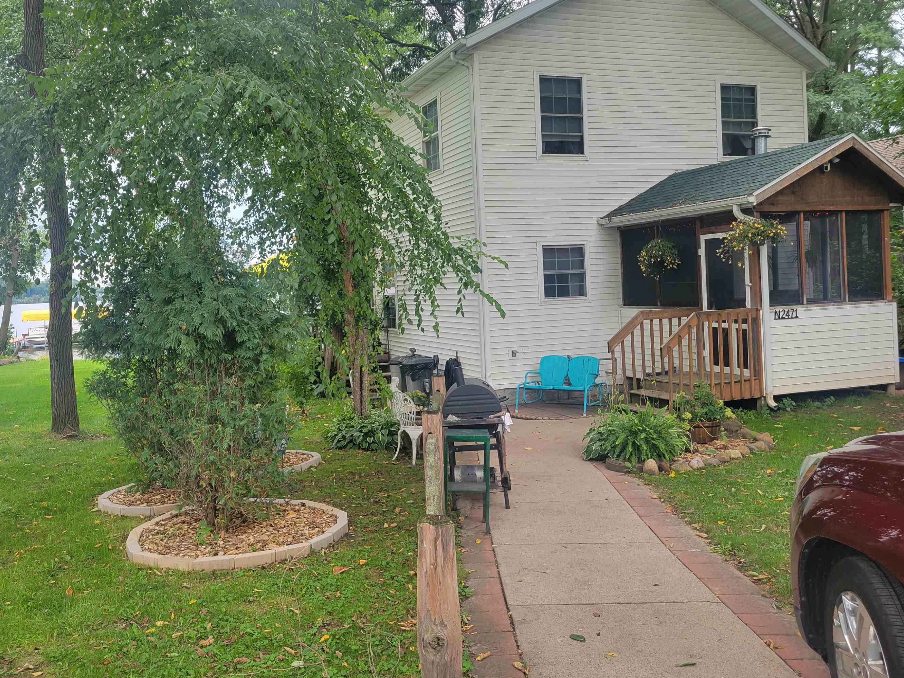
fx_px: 784
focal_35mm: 30
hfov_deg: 59.8
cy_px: 301
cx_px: 400
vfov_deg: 46.7
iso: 50
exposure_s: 1/120
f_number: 1.8
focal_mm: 5.4
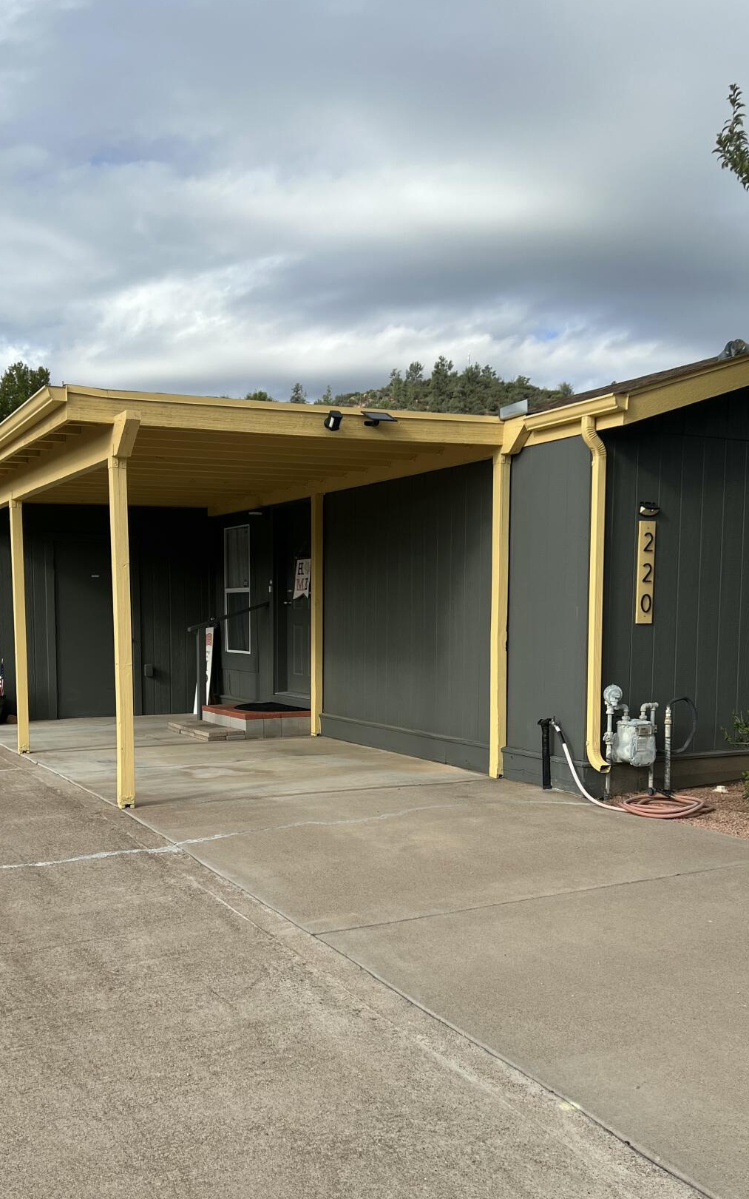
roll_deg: -0.1
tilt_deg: -3.4
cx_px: 313
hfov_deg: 37.2
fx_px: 1111
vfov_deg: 56.3
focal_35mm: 34
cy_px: 711
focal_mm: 5.7
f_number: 1.5
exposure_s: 1/3571
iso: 50
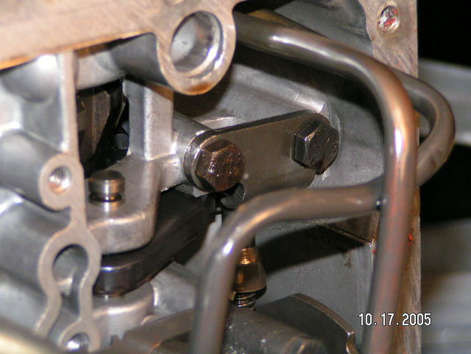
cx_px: 236
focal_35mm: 172
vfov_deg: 8.6
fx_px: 2340
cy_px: 177
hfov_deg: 11.5
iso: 200
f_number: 3.5
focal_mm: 26.3
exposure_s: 1/200
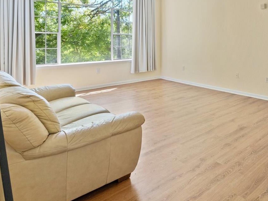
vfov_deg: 48.4
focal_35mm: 27
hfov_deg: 57.7
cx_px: 232
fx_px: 209
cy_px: 39
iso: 400
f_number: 7.1
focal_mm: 10
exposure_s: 1/15
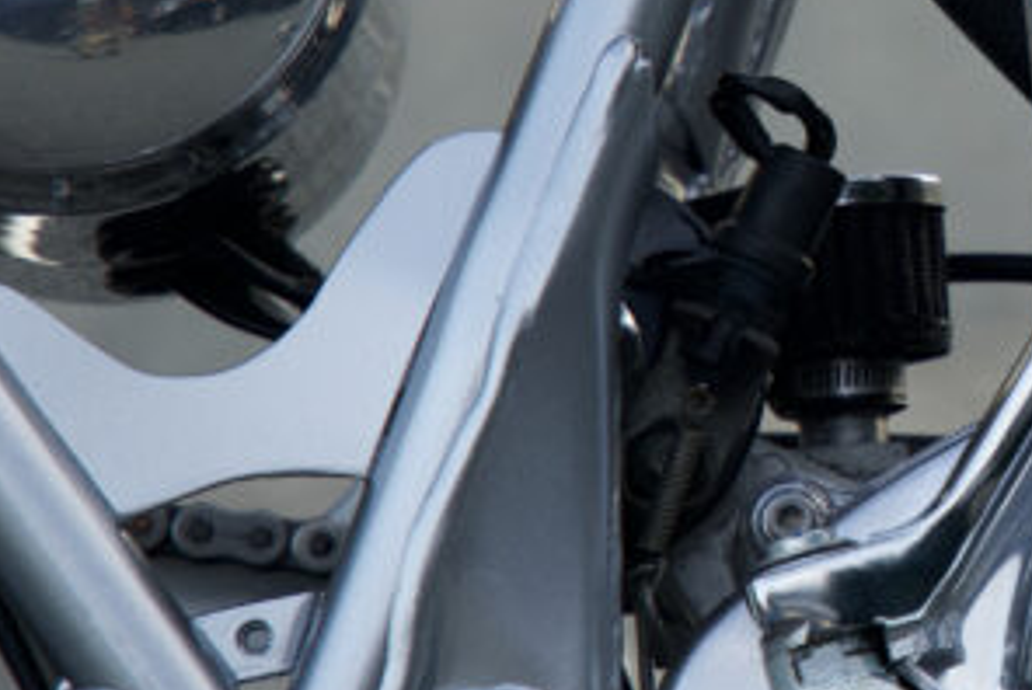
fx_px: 16757
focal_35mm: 584
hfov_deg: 3.5
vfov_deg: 2.4
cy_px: 54
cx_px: 1443
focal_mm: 169
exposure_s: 1/200
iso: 400
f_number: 5.6
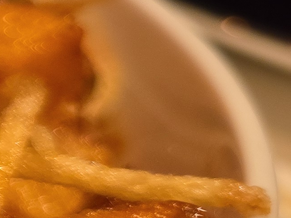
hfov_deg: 10.4
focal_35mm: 142
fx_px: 1194
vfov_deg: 10.4
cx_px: -558
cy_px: 24
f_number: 1.7
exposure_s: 1/60
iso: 200
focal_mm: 6.3
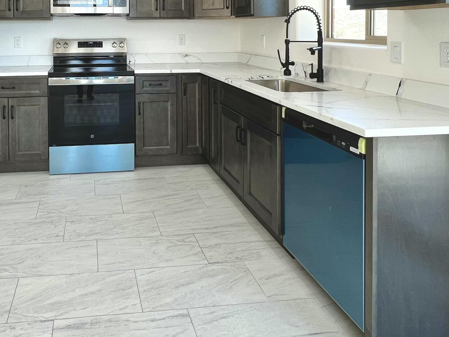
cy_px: 32
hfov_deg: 62.3
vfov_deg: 46.3
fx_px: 350
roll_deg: +0.3
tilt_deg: -0.6
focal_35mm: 27
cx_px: 123
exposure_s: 1/120
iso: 80
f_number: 1.8
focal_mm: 1.57
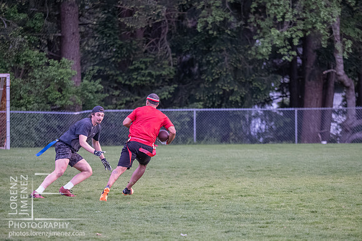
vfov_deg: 4.6
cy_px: 133
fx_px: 3030
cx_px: 181
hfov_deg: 6.8
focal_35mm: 301
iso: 4000
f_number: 2.8
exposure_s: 1/1250
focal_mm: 142
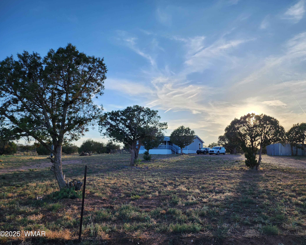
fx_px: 217
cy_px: 122
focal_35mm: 24
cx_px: 163
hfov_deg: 70.2
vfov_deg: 58.8
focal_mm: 6.4
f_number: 1.8
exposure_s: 1/848
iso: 12
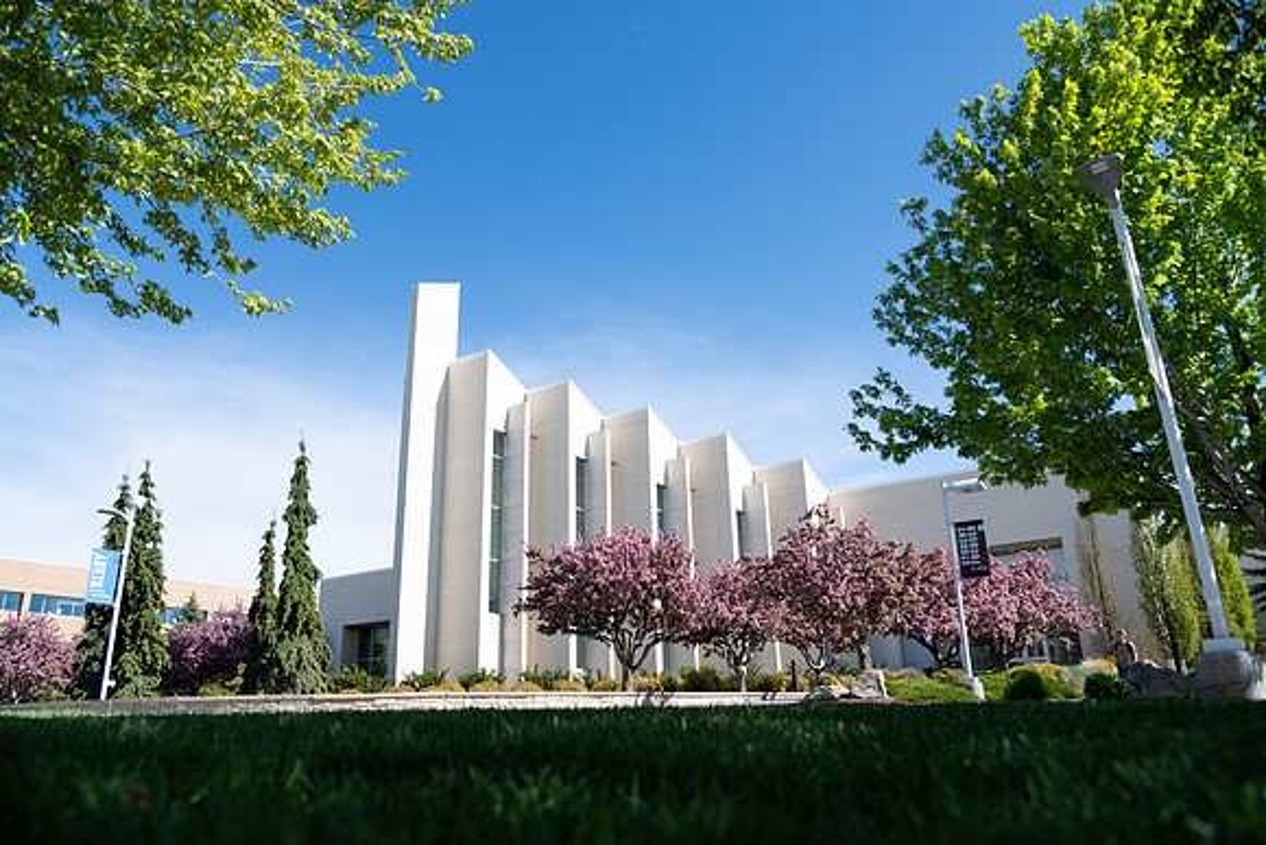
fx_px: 844
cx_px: 633
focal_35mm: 24
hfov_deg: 73.7
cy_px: 422
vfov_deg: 53.2
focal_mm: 24
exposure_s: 1/320
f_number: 5.6
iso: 100
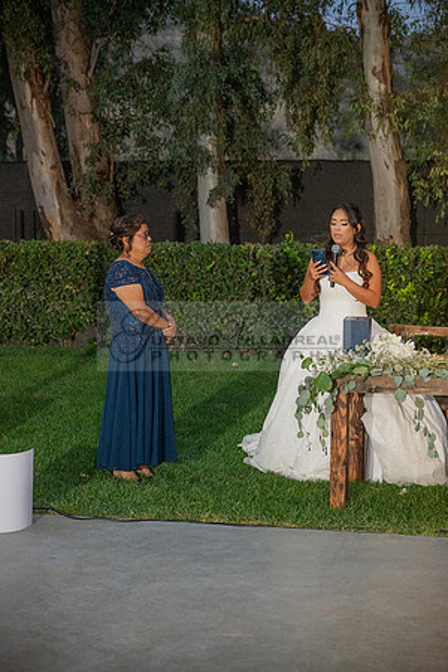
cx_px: 224
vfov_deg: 28.1
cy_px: 336
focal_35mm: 72
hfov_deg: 18.9
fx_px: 1344
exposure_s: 1/200
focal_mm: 72
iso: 2500
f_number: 4
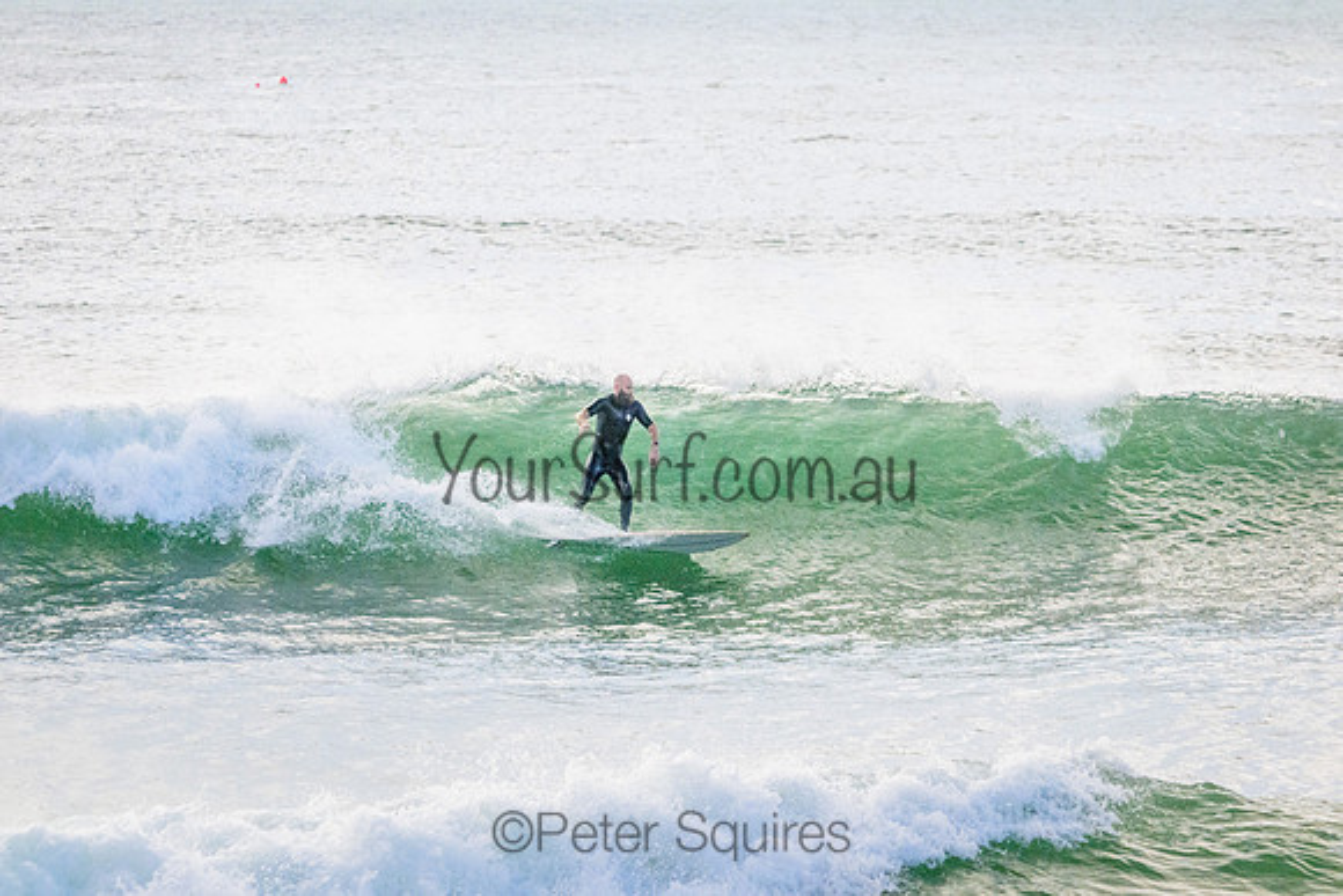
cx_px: 672
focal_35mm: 400
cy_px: 448
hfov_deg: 5.2
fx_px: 14925
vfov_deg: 3.4
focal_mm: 400
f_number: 11
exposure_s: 1/2000
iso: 4000
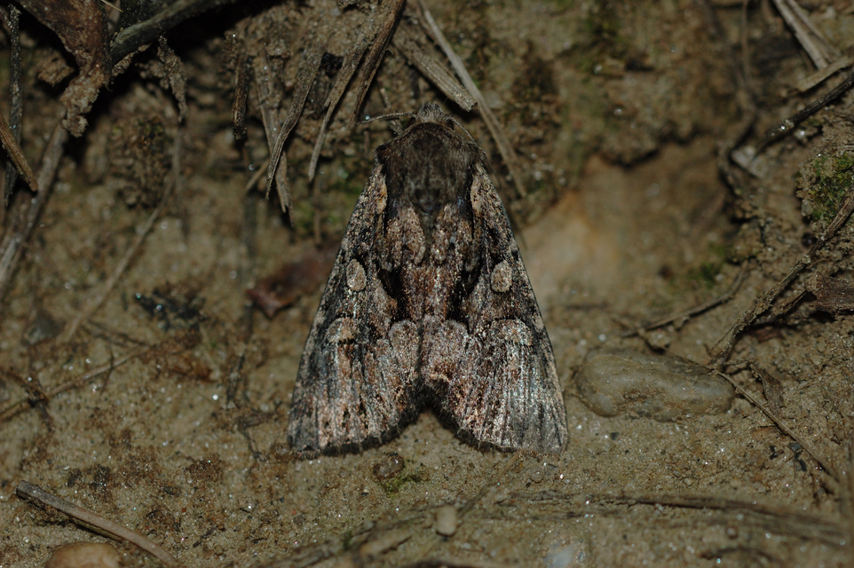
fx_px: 3734
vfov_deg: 8.7
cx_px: 427
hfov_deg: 13.0
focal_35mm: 158
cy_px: 284
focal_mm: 105
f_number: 6.3
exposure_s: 1/60
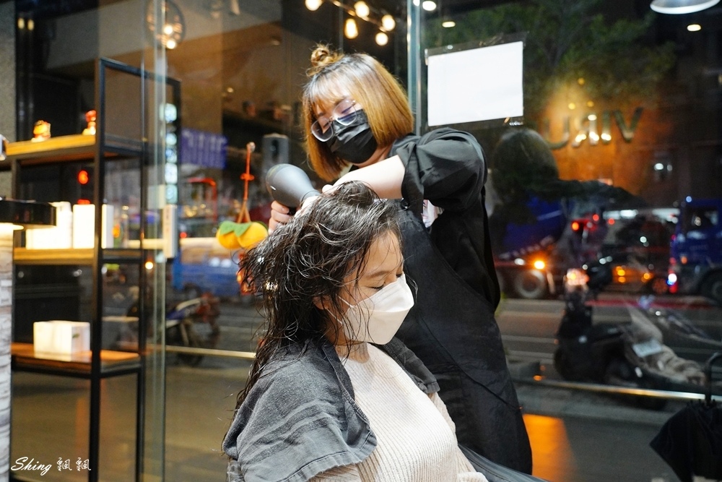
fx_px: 702
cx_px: 361
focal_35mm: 35
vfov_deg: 37.9
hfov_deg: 54.4
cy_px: 241
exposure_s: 1/160
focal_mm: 35
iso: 4000
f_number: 4
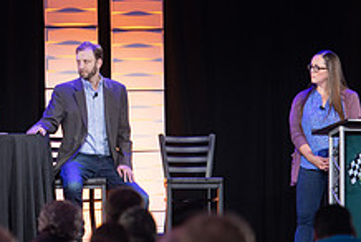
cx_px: -15
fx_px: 4177
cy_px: 109
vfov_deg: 3.3
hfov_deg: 4.9
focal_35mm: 416
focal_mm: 155
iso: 500
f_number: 3.2
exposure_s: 1/250
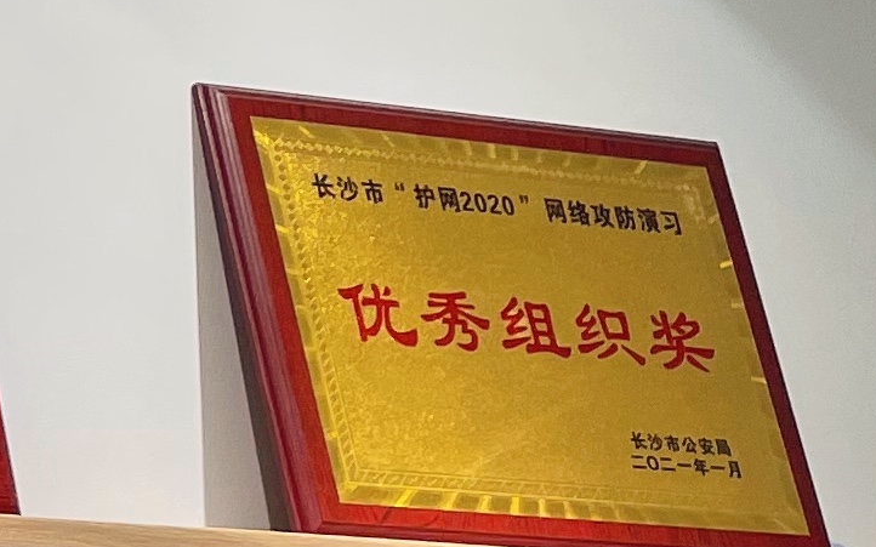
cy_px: 653
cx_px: -952
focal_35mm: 154
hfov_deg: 11.9
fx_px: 3676
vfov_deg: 8.4
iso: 50
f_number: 1.6
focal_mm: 4.2
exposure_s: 1/100
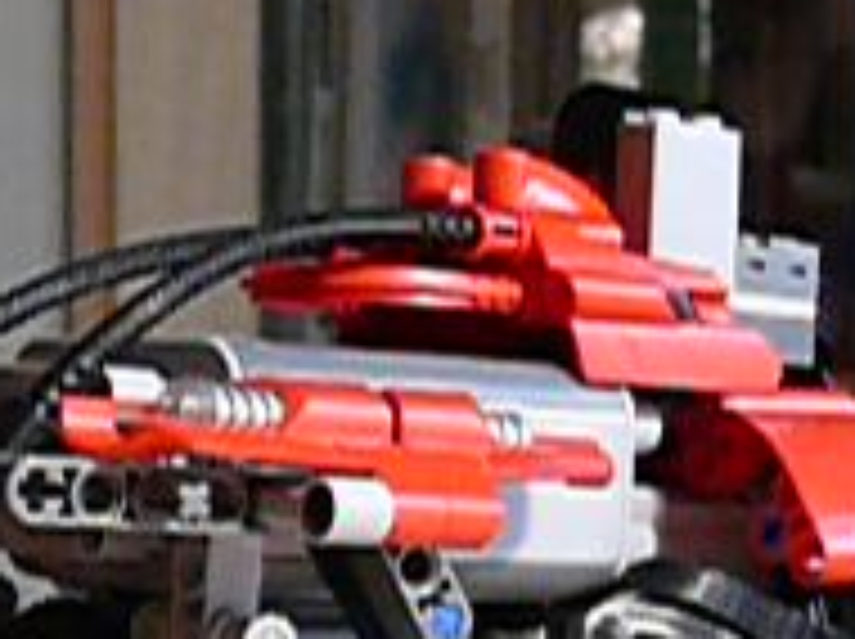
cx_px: 189
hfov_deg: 16.6
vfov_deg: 12.5
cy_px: 464
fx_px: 2911
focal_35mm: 118
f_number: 2.8
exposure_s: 1/30
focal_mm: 7.4
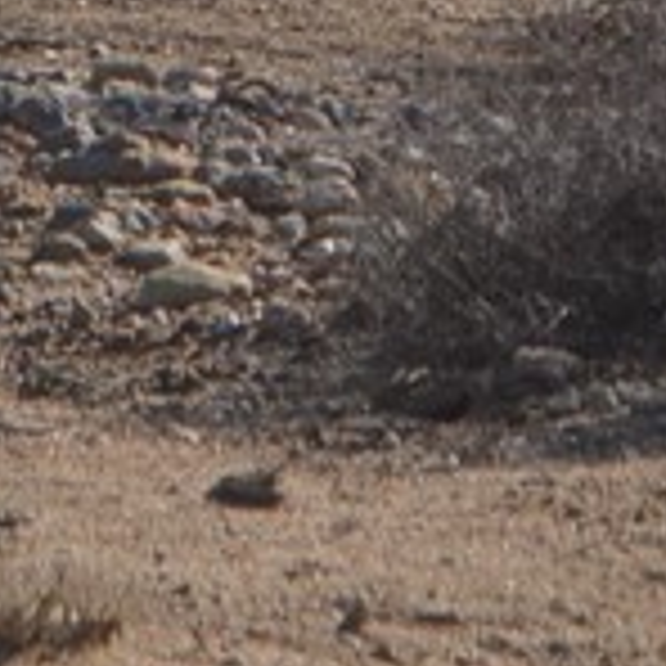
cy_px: -774
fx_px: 11191
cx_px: 994
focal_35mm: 514
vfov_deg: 3.4
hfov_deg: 3.4
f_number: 11
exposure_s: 1/200
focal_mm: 55
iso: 100
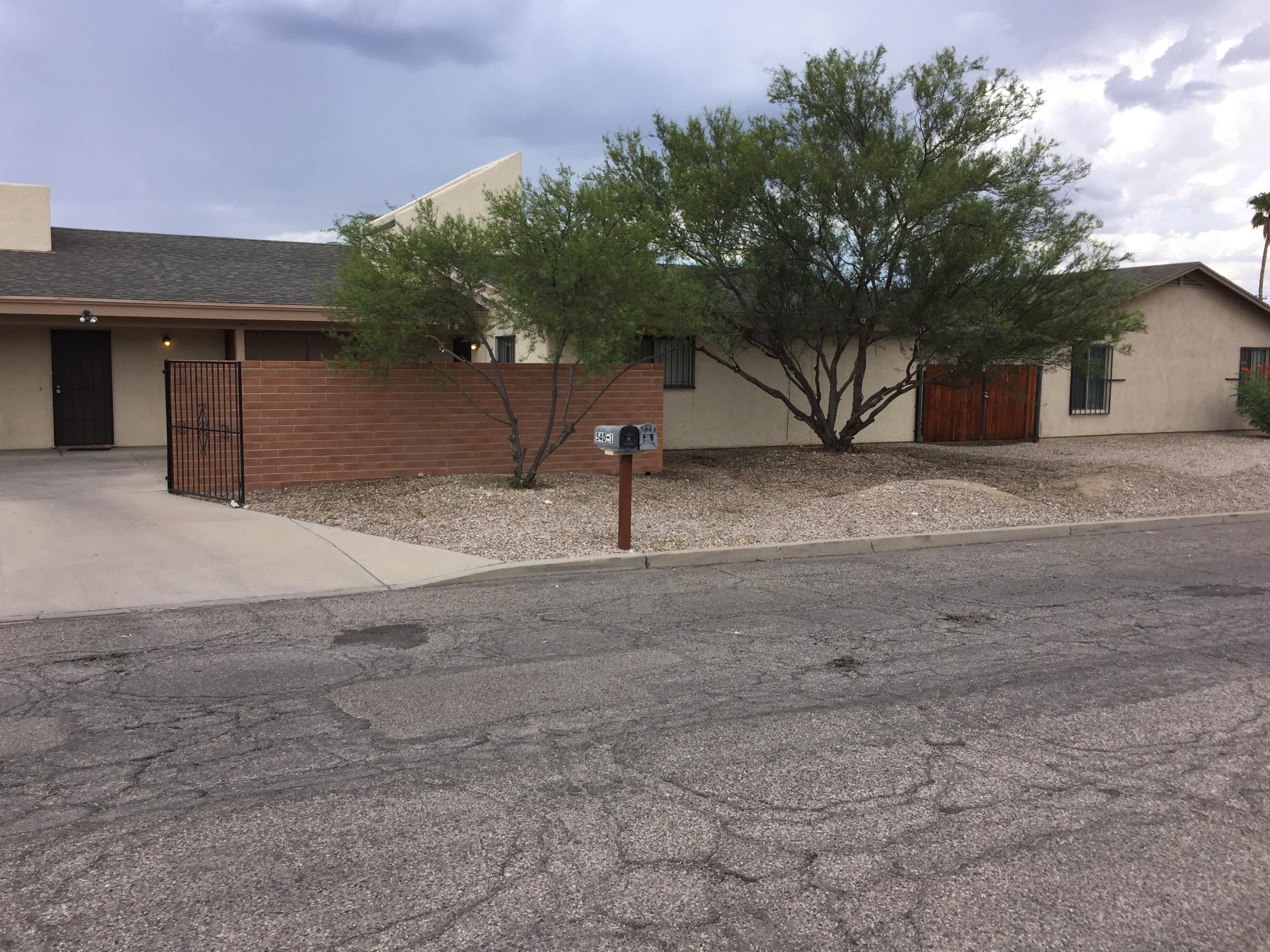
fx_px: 1101
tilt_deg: -5.8
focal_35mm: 30
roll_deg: -1.5
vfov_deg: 46.8
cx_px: 621
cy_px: 469
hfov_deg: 60.0
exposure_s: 1/1130
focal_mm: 4.15
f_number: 2.2
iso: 32
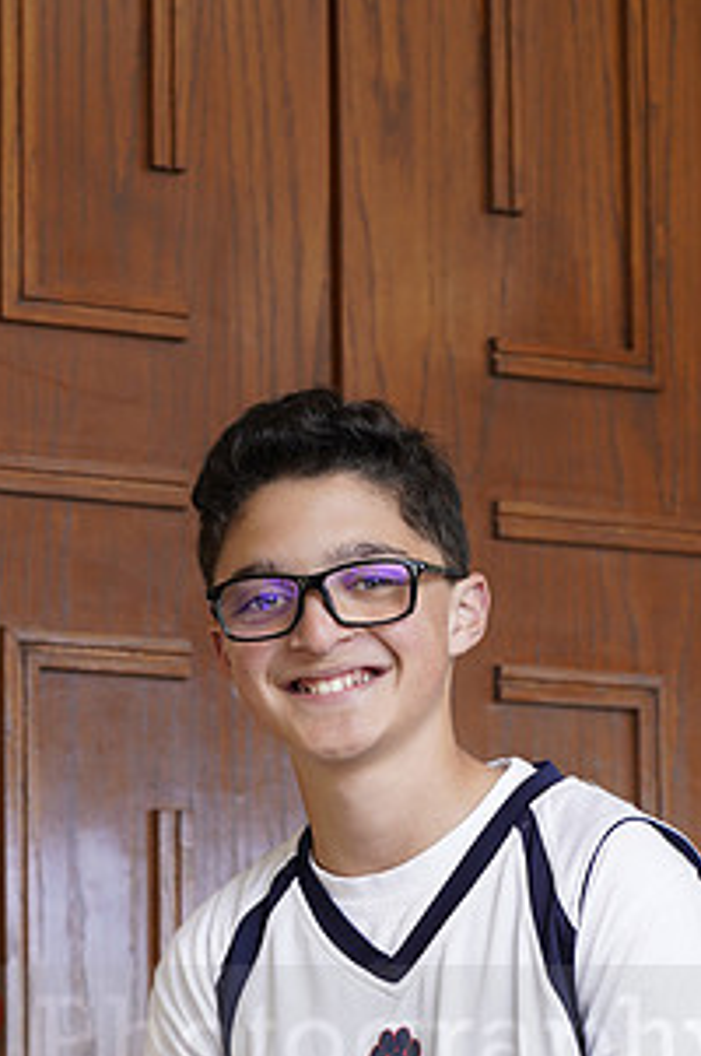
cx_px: 291
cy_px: 1014
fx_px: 4801
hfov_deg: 8.3
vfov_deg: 12.4
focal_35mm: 164
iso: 200
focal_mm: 85
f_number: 5.6
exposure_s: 1/60
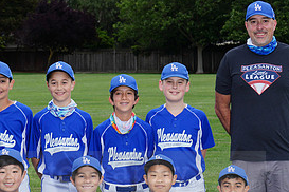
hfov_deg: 13.5
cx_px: 60
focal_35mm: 151
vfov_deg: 9.1
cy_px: 165
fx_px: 1212
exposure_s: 1/200
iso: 200
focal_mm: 71
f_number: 9
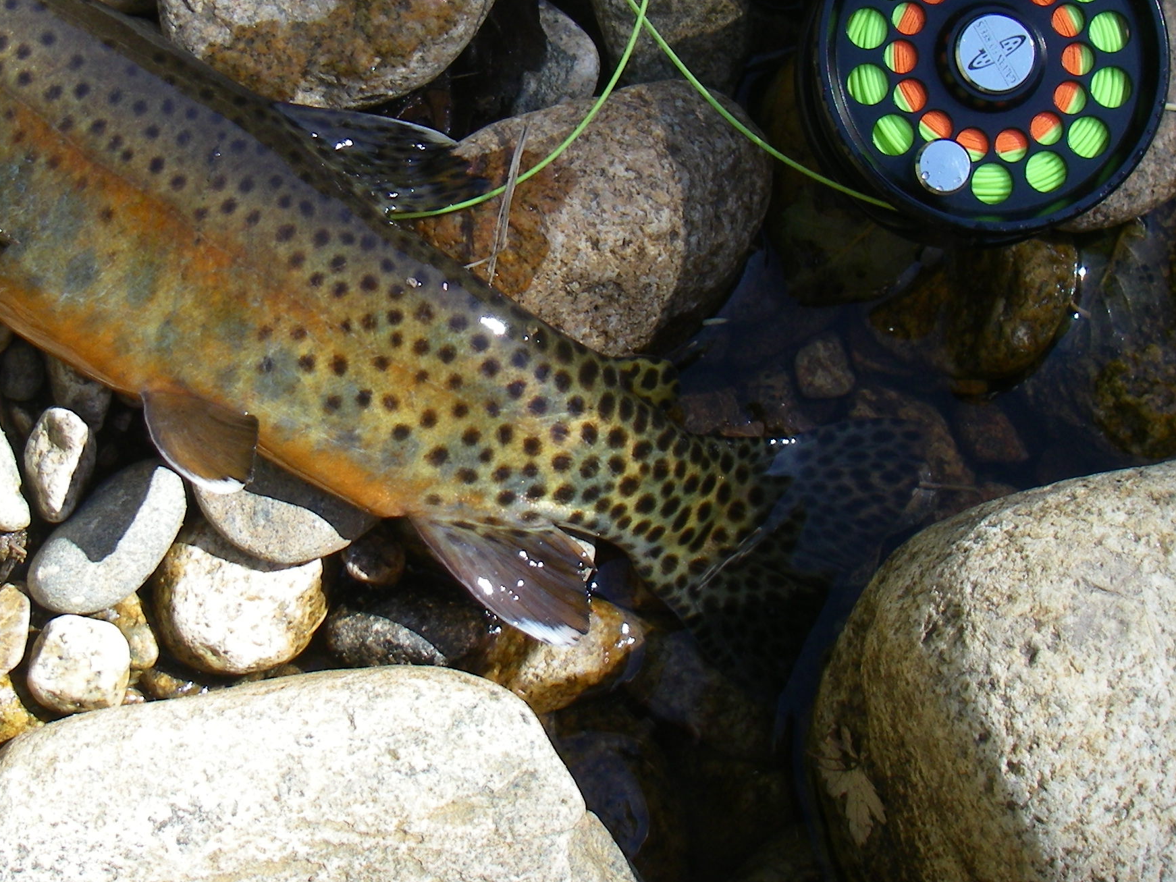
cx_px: 444
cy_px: 195
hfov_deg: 28.9
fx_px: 2276
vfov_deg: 21.7
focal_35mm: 67
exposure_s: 1/200
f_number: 3.3
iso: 64
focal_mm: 6.3
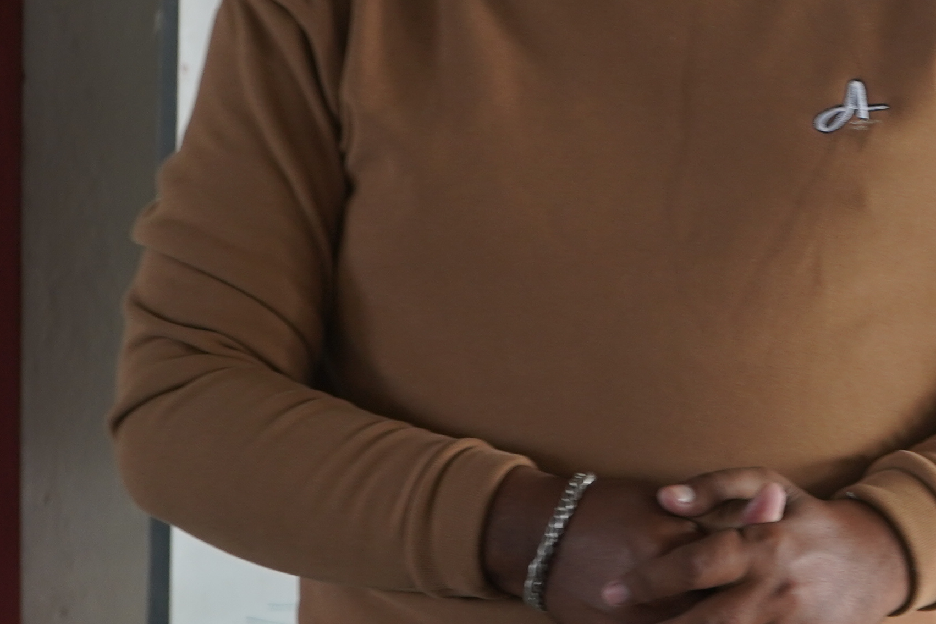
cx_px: 1309
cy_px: 86
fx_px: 5408
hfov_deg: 9.7
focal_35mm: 208
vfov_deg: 6.6
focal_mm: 59
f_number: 5
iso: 400
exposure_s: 1/60
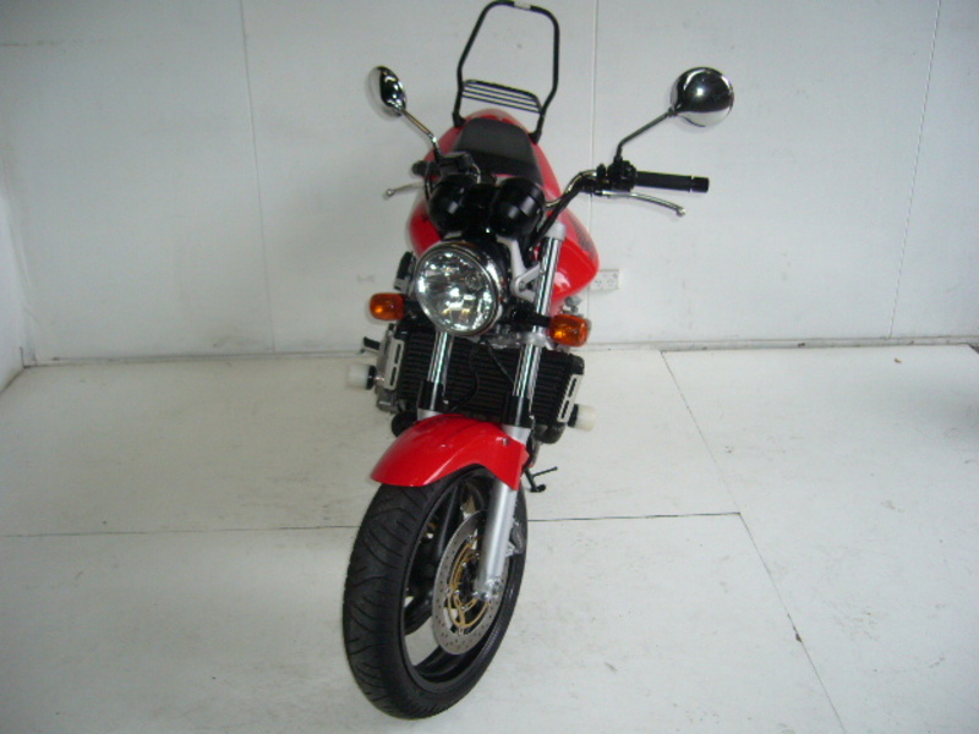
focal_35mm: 35
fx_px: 990
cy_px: 367
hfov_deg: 52.6
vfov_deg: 40.7
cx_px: 490
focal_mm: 5.8
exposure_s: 1/100
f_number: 2.8
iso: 100
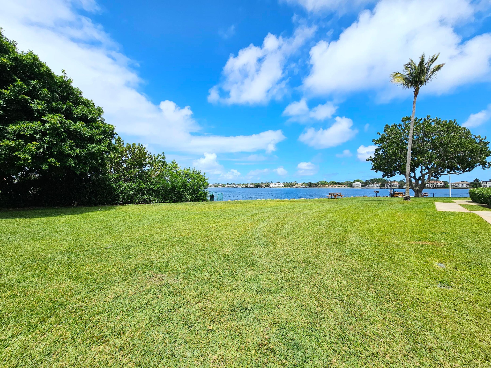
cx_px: 246
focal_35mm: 13
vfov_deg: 89.9
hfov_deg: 106.2
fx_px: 184
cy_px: 184
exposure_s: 1/1538
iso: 50
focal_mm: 2.2
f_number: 2.2
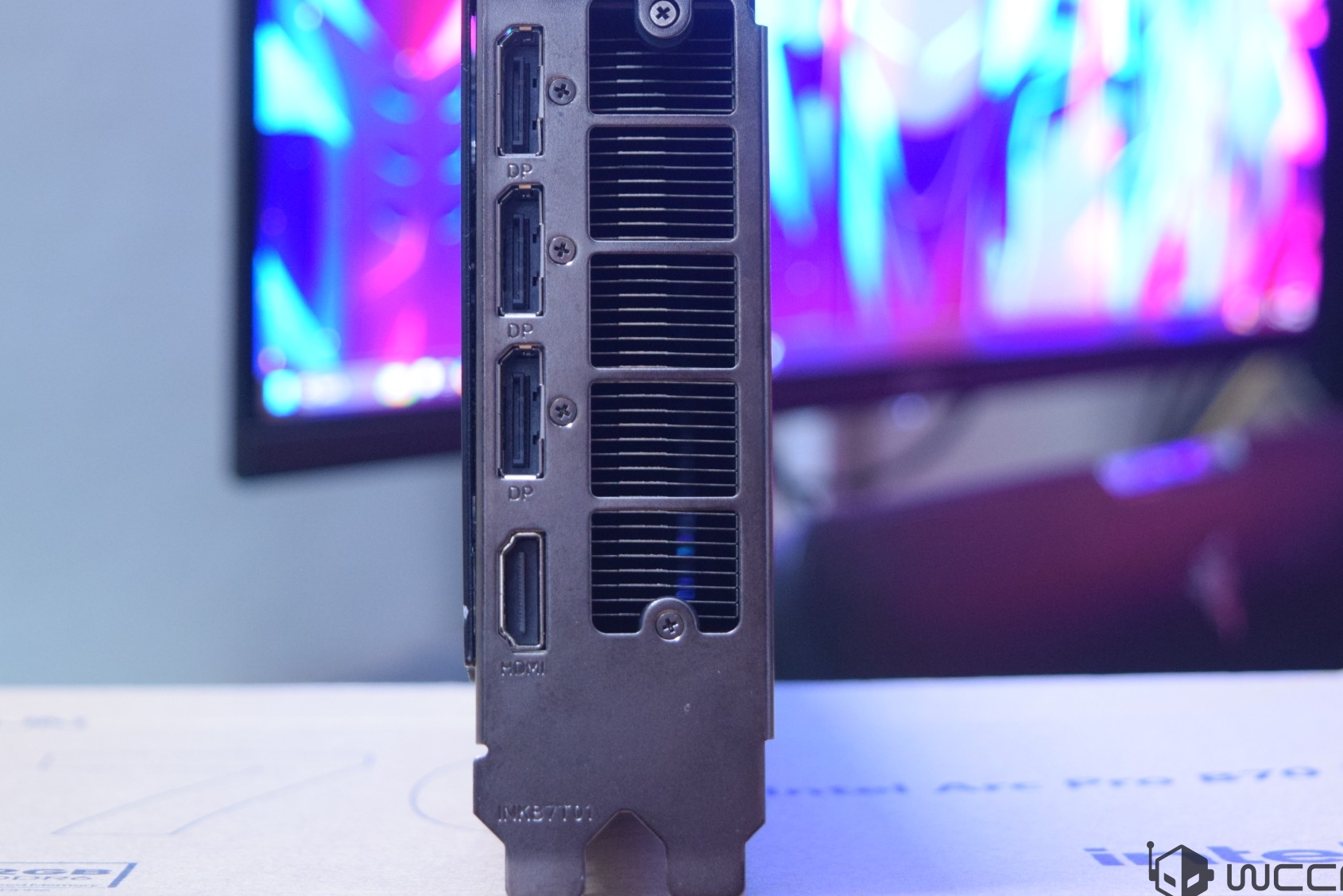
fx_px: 3432
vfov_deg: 14.9
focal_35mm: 92
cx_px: 643
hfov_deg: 22.1
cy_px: 332
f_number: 5.6
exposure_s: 1/10
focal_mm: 48
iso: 1600
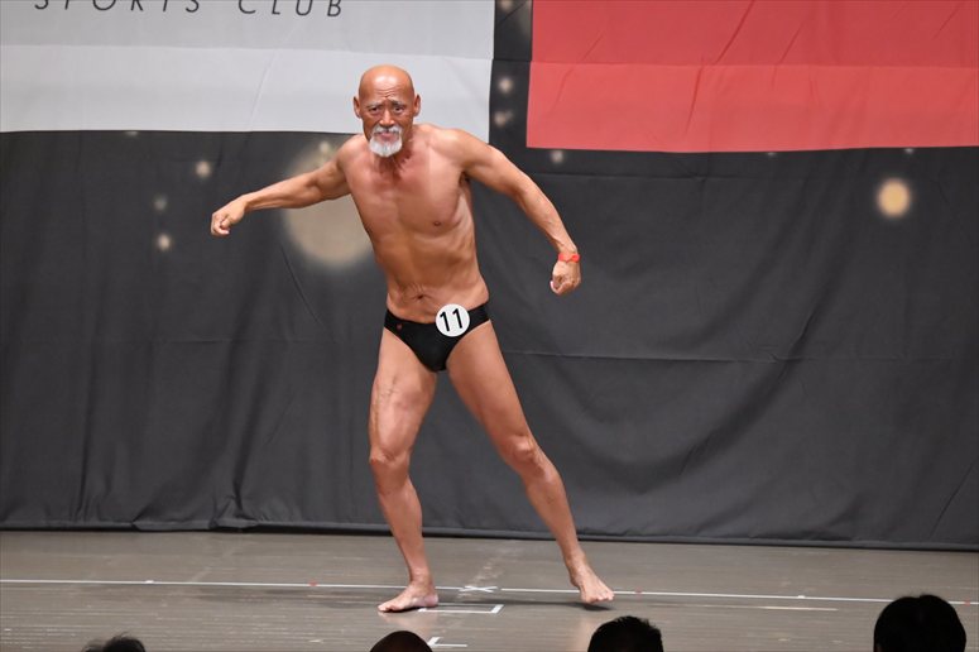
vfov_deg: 6.3
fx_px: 5898
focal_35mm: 217
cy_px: 326
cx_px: 490
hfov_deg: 9.5
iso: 6400
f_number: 5.6
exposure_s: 1/400
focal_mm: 145
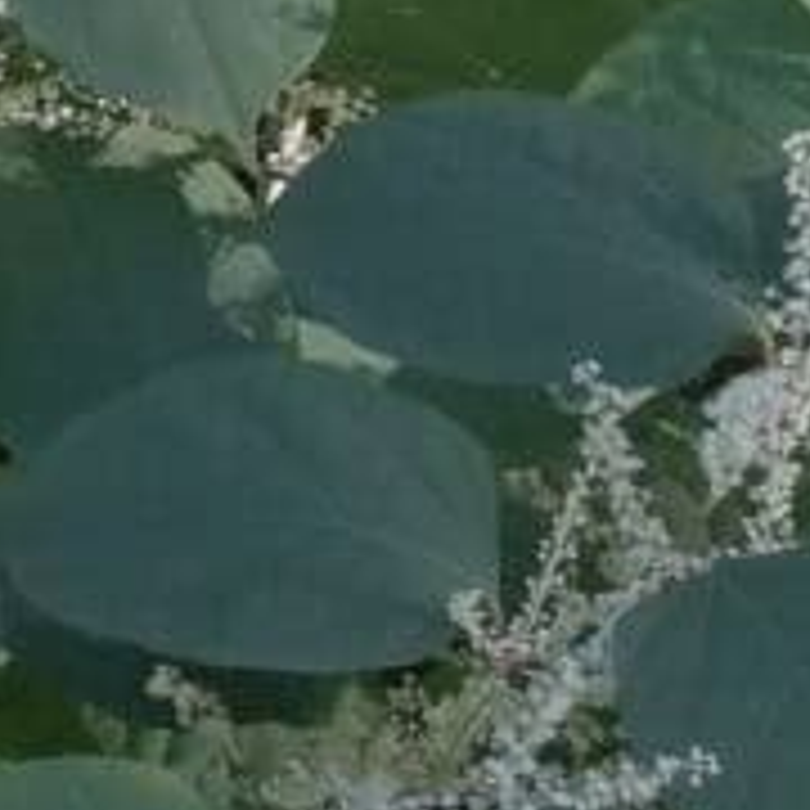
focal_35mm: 159
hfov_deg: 8.6
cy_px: -1089
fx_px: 4209
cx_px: -1845
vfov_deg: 9.8
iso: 50
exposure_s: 1/171
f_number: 1.8
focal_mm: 4.8
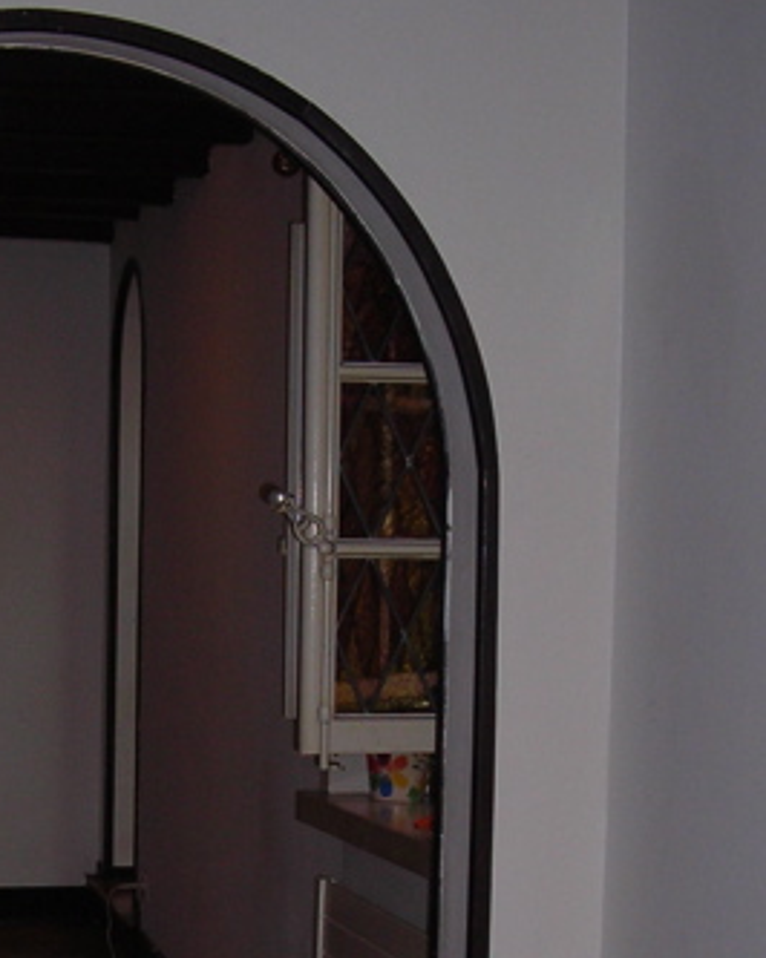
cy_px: 918
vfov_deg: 19.7
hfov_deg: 16.0
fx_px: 2695
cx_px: 125
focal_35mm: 95
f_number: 3.2
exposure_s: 1/60.1
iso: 65
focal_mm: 6.3
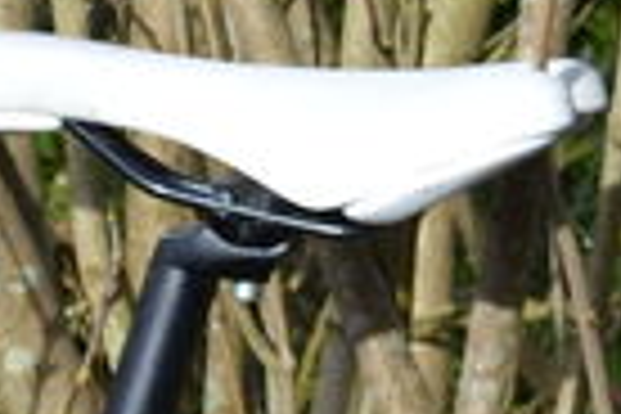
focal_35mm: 348
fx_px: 6003
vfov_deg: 3.9
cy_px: 1037
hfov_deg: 5.9
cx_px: -324
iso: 100
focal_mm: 32
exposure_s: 1/200
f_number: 7.1
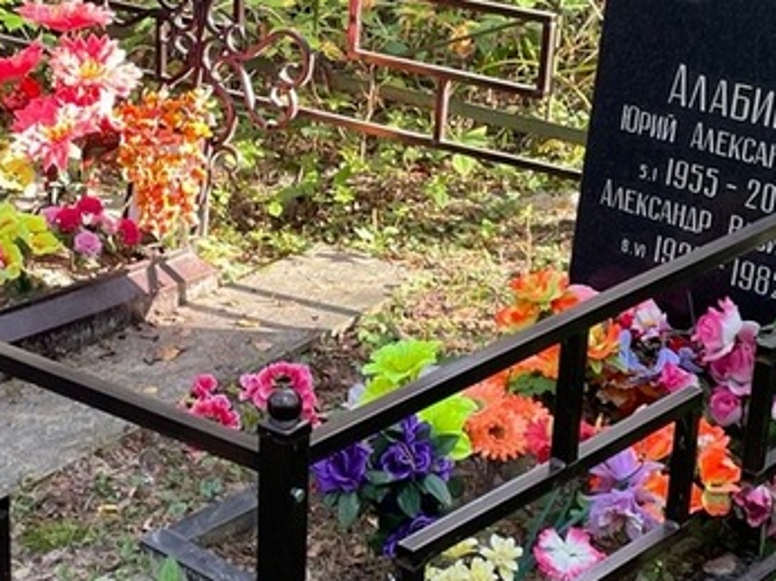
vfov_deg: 19.1
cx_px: 186
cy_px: 321
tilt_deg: -16.5
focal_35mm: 77
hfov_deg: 25.0
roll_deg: -0.1
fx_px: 1725
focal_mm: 4.2
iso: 80
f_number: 1.6
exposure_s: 1/121
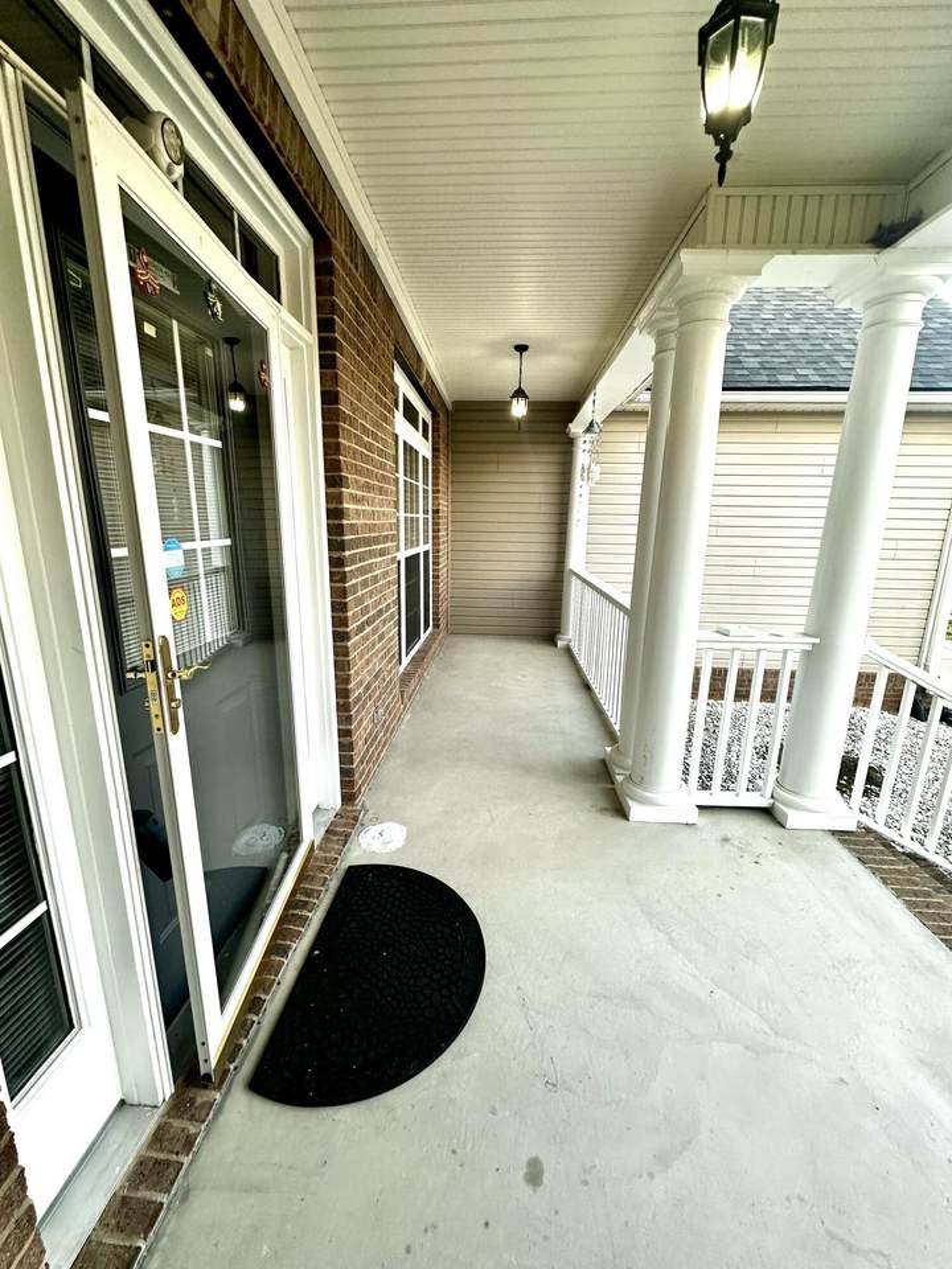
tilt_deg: -13.4
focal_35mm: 14
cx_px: 476
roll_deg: -1.6
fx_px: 513
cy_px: 634
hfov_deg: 85.7
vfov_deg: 102.1
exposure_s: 1/99
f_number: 2.2
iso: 125
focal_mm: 2.22
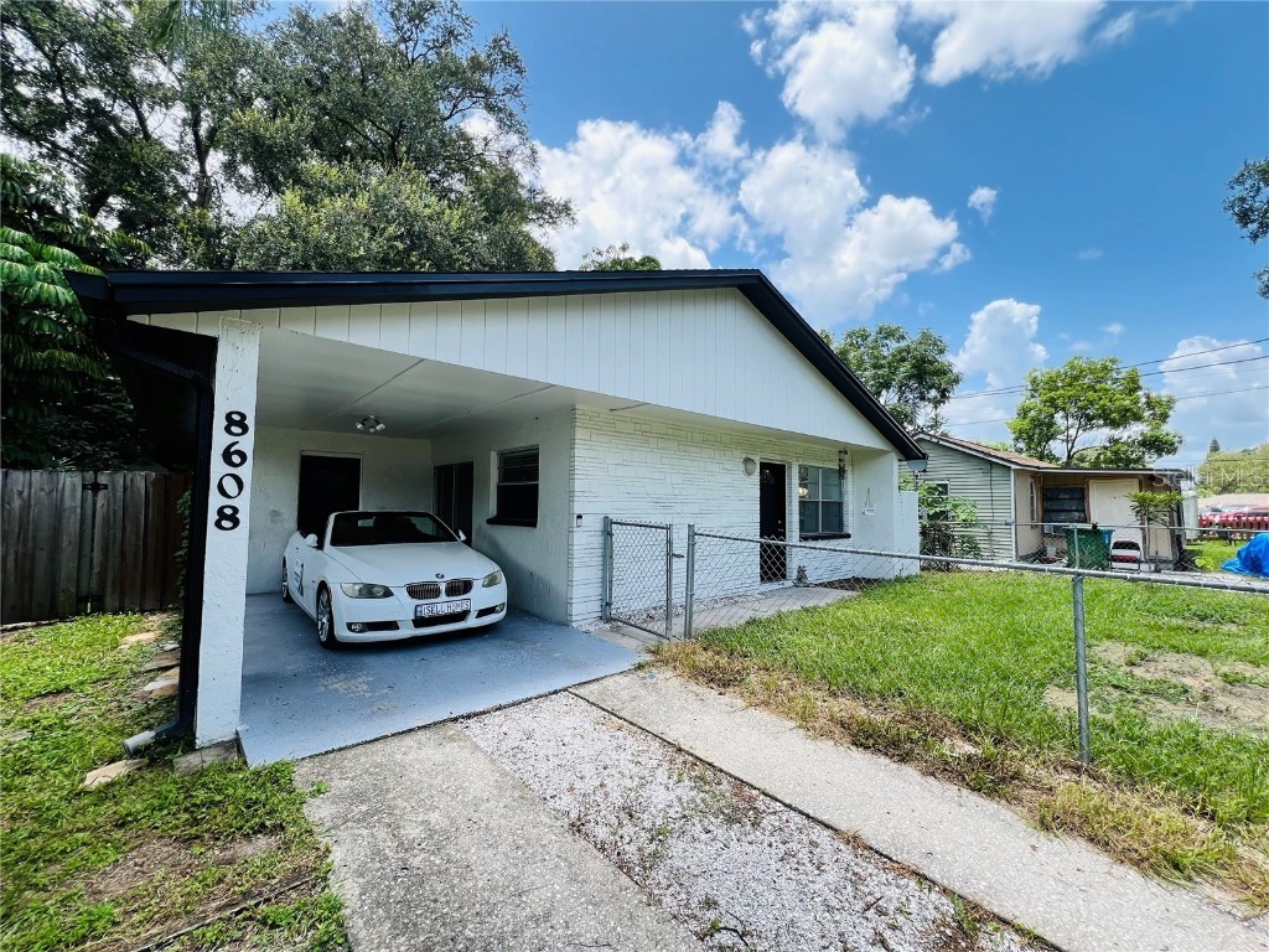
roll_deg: -1.3
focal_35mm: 13
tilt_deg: +2.3
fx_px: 477
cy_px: 476
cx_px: 634
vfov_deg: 89.9
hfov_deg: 106.2
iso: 32
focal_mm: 1.57
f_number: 1.8
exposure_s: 1/433
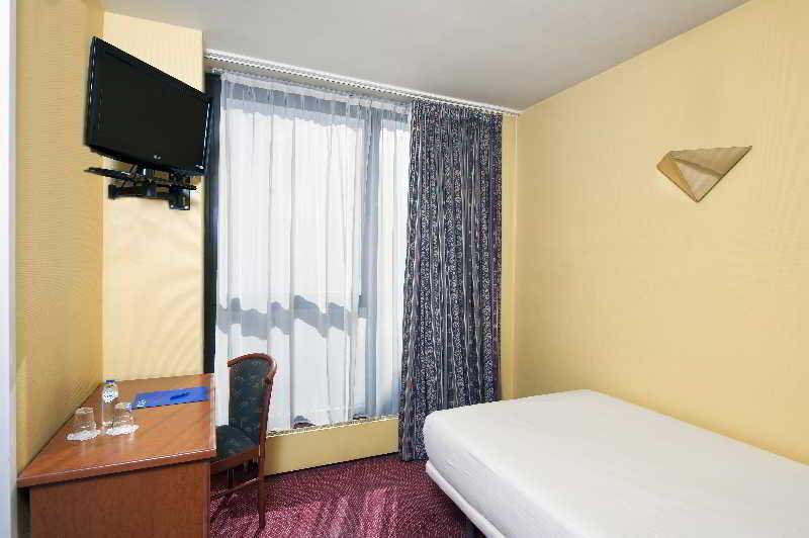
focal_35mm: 19
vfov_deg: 64.5
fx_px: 427
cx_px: 404
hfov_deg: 87.0
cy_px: 269
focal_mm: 19
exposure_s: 1/200
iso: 200
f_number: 10
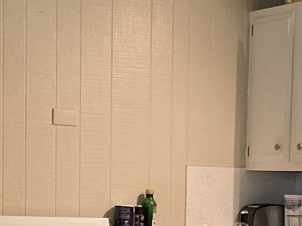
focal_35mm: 121
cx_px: 222
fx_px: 1055
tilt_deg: -3.9
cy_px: 270
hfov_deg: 16.2
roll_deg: -1.4
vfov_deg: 12.0
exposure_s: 1/60
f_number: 1.8
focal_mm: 3.99
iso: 250
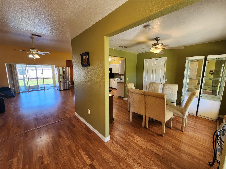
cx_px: 113
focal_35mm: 13
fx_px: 85
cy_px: 84
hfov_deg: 106.2
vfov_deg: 89.9
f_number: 2.2
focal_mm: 2.2
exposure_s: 1/60
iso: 125
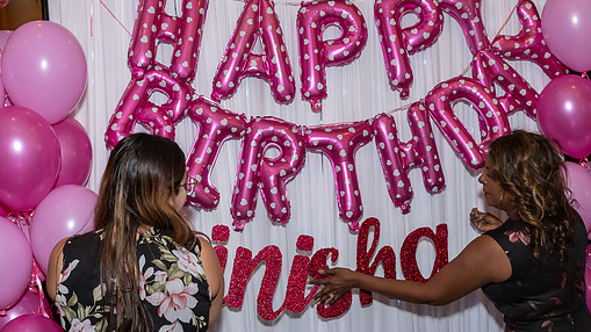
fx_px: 736
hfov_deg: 43.7
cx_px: 309
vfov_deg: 25.3
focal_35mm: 47
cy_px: 228
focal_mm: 22
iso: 640
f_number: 7.1
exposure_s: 1/250
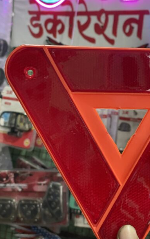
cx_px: 116
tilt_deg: -0.1
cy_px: 100
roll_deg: -6.1
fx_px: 470
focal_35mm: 72
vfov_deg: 28.5
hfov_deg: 18.0
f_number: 2
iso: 125
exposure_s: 1/33
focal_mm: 6
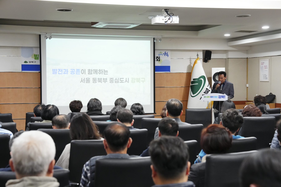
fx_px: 546
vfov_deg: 19.5
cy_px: 94
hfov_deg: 28.8
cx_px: 140
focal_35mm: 70
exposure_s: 1/160
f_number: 5.6
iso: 8000
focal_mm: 70
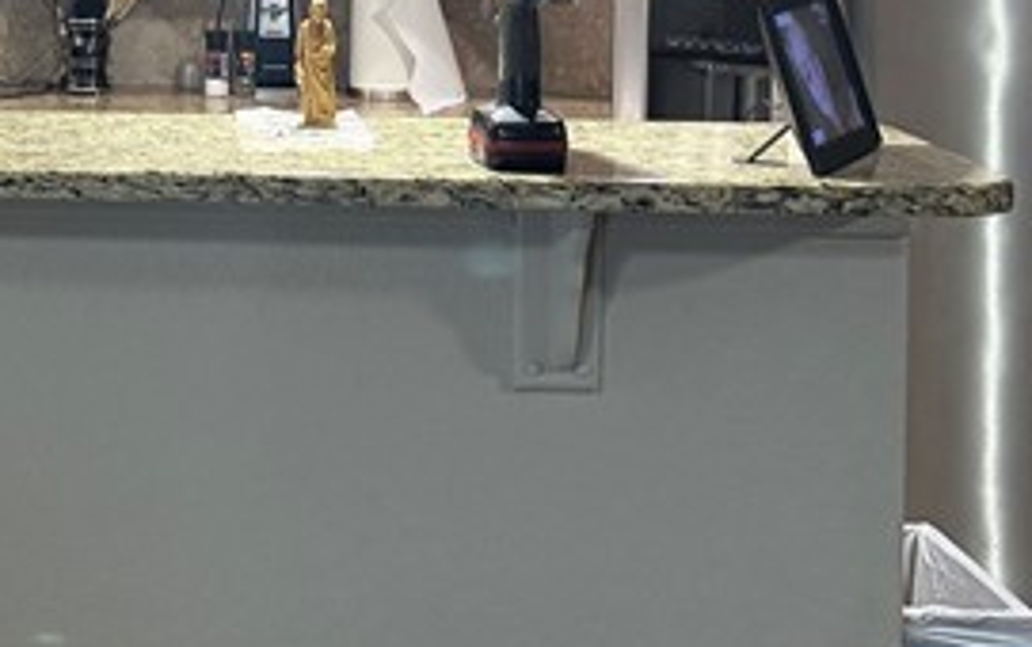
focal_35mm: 96
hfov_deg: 19.9
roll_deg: -0.5
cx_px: -308
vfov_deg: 13.3
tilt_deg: -1.8
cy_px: -103
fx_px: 2703
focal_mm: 6.76
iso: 250
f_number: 1.78
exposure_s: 1/60
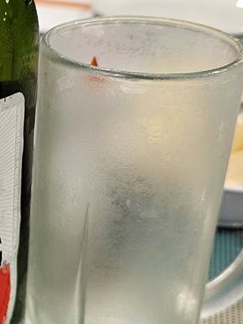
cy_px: 158
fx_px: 655
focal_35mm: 70
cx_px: -63
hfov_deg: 19.5
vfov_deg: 27.8
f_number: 1.7
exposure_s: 1/100
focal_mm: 6.3
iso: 640
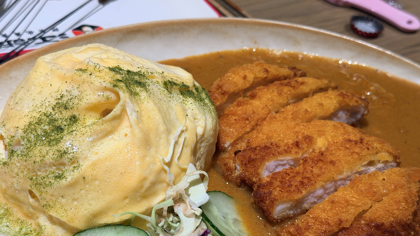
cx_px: 210
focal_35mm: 53
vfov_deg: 22.6
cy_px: 134
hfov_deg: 39.2
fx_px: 590
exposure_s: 1/100
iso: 50
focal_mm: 6.76
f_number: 1.78
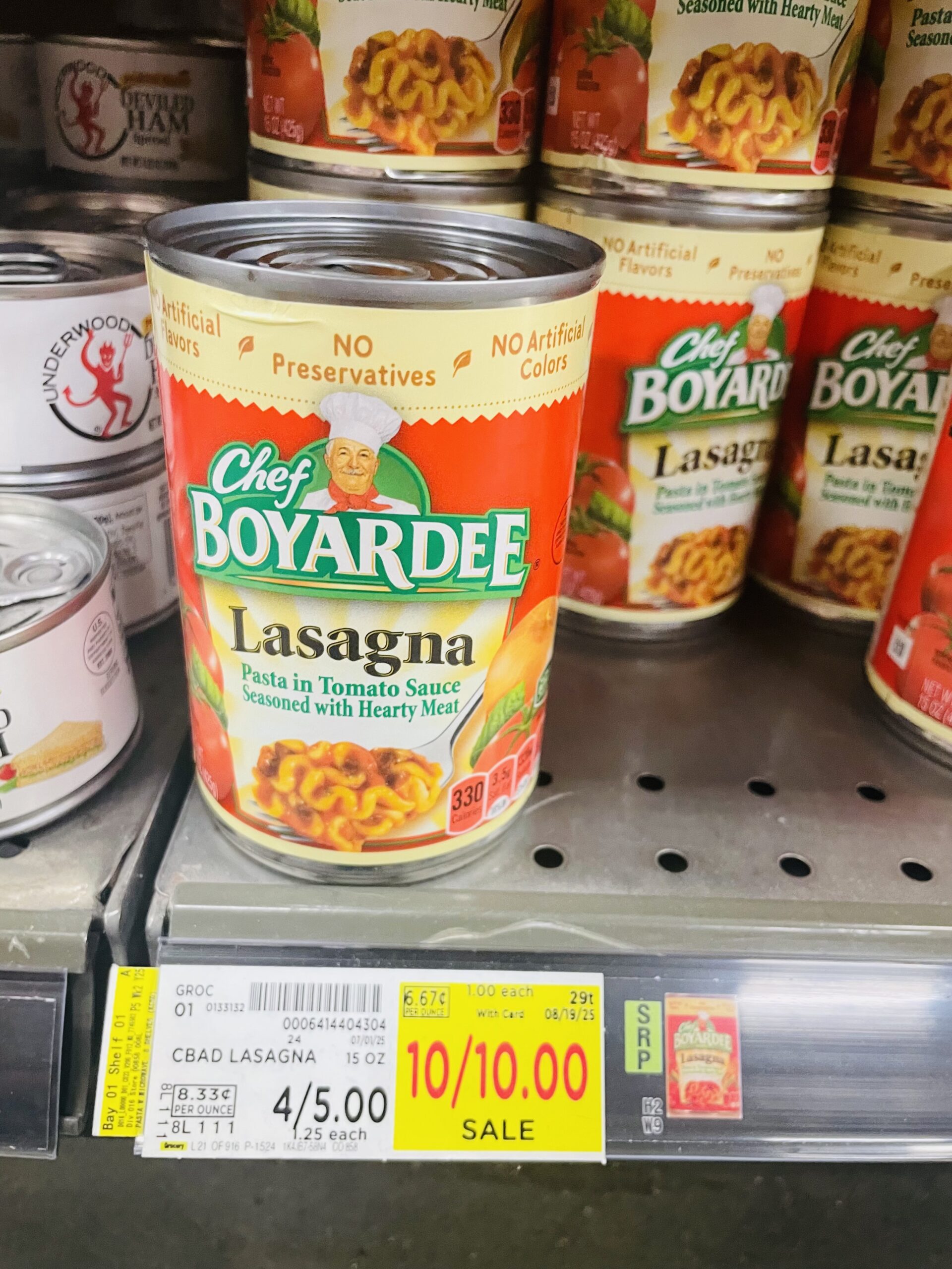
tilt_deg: -31.8
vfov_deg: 67.3
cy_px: 634
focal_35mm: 26
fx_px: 953
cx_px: 476
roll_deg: -3.2
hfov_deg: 53.1
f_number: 1.6
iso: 250
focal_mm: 4.2
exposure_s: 1/60
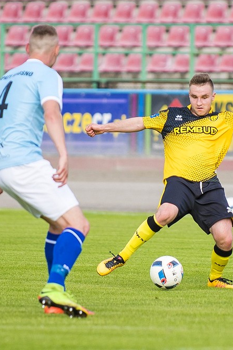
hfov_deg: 4.6
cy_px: 175
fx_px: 2924
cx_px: 151
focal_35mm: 301
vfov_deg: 6.8
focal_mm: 200
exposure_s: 1/1600
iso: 320
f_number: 2.8
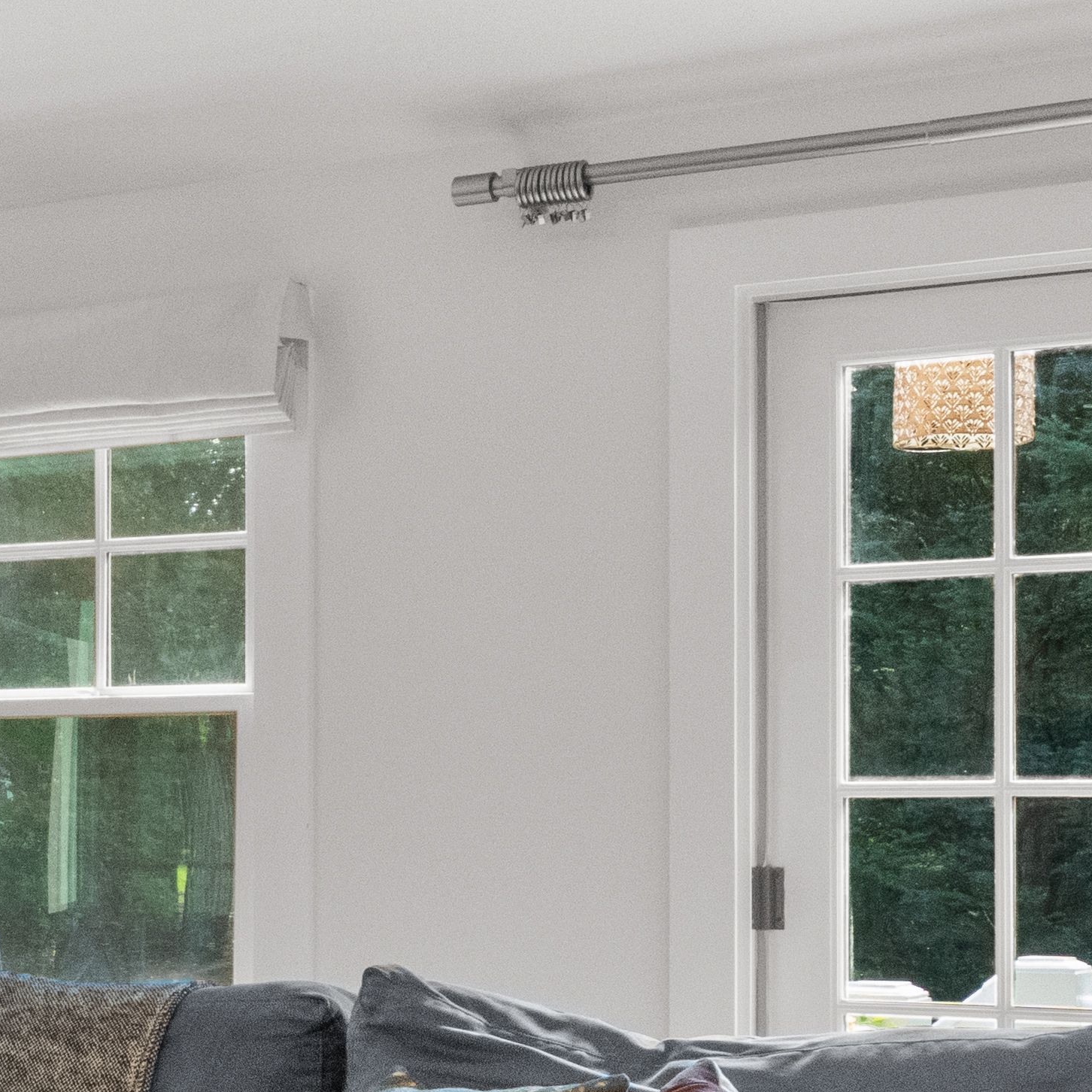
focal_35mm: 91
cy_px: 781
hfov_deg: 16.1
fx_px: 3236
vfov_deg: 19.1
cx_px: -896
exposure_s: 1/15
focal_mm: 16.3
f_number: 11
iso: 3200
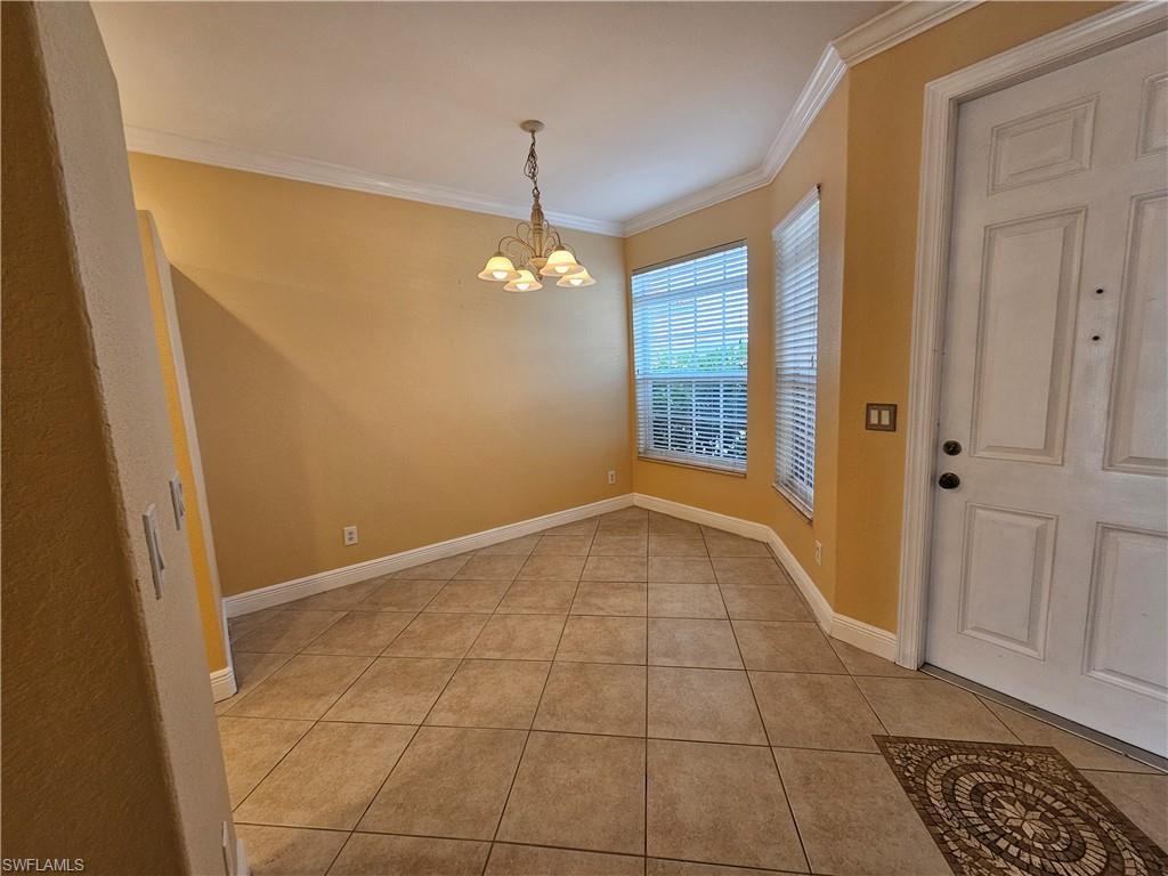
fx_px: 439
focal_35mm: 13
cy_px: 438
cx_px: 584
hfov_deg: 106.2
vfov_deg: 89.9
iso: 100
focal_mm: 2.2
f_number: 2.2
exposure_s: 1/60
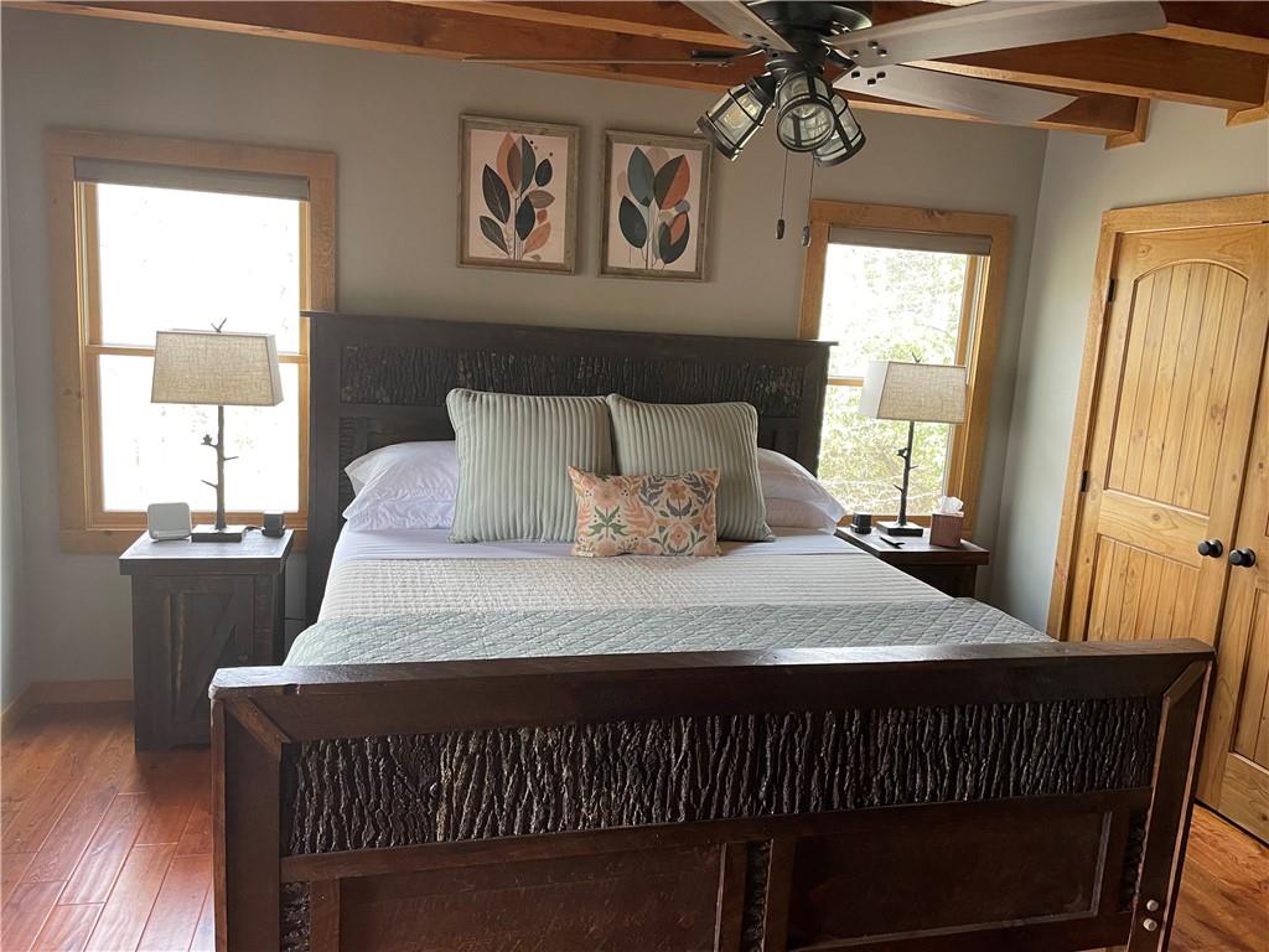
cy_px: 476
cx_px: 634
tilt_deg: -9.4
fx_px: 953
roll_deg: -2.9
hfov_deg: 67.3
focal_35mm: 26
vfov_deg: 53.1
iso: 100
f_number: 1.6
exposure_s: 1/60
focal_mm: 4.2
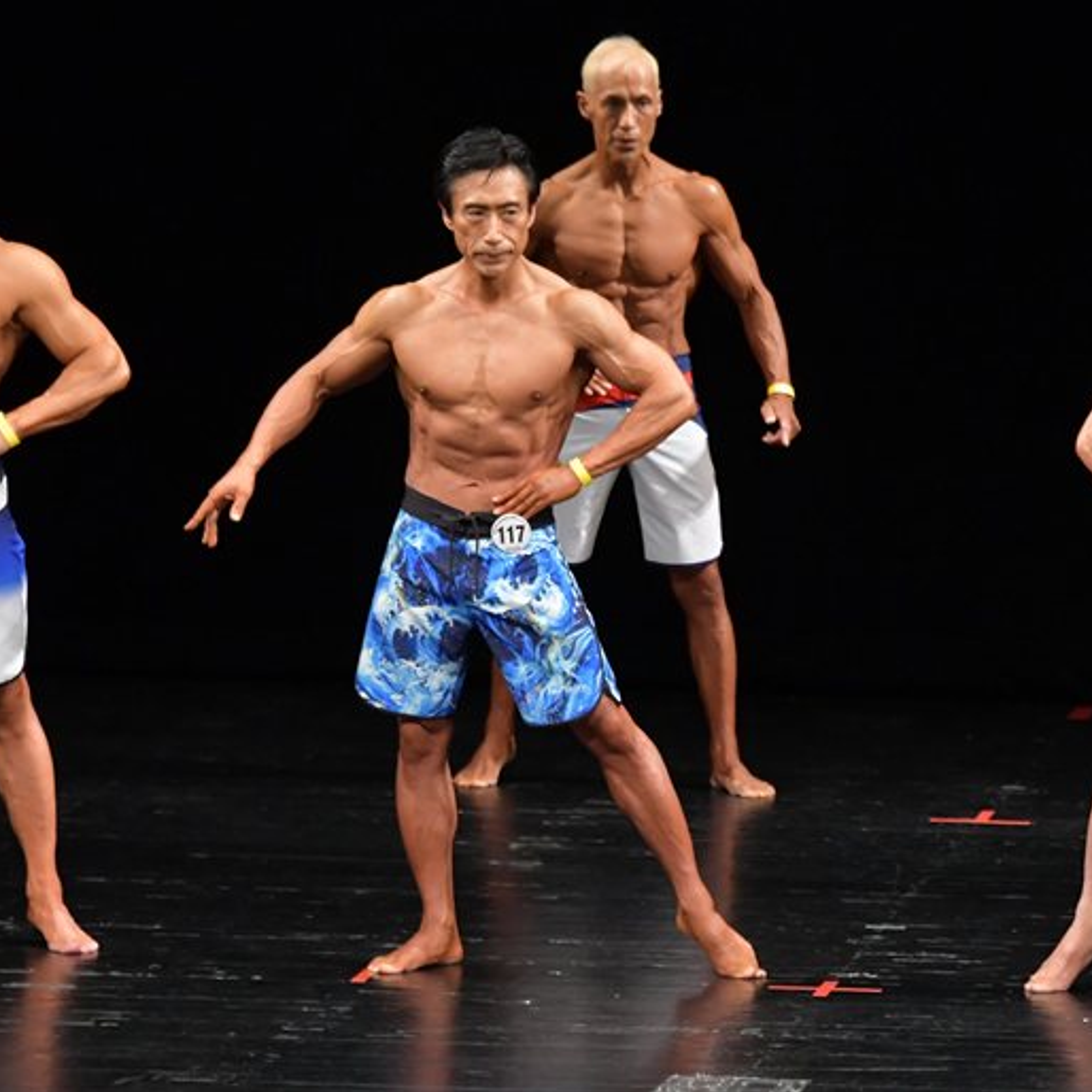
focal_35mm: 346
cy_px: 546
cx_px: 734
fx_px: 12349
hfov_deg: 5.1
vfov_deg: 5.1
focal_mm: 180
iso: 3200
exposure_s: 1/400
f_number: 5.6
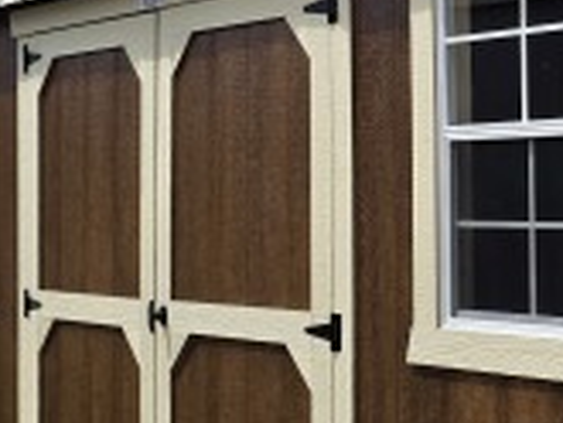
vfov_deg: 16.6
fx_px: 1449
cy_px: 167
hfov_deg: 20.9
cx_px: 618
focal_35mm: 89
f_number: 1.7
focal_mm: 6.3
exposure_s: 1/6809
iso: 80
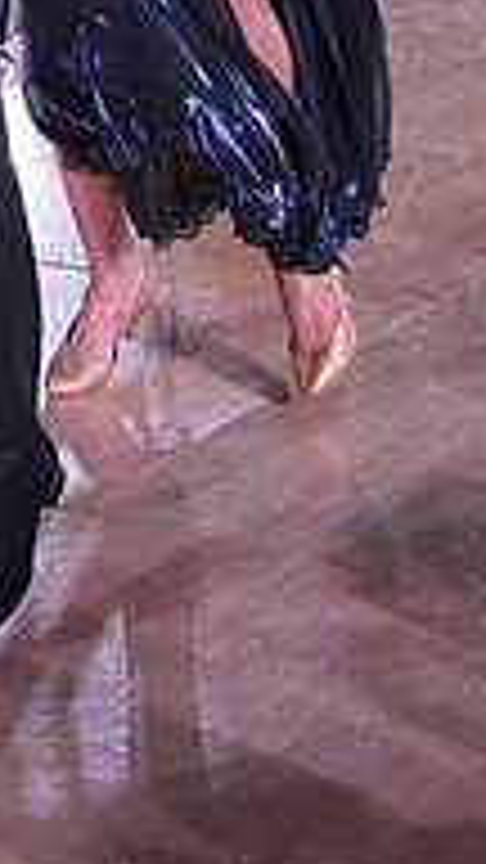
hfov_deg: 7.6
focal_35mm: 158
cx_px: -34
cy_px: -324
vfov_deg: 13.1
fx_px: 3620
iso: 1250
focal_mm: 50
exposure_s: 1/400
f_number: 4
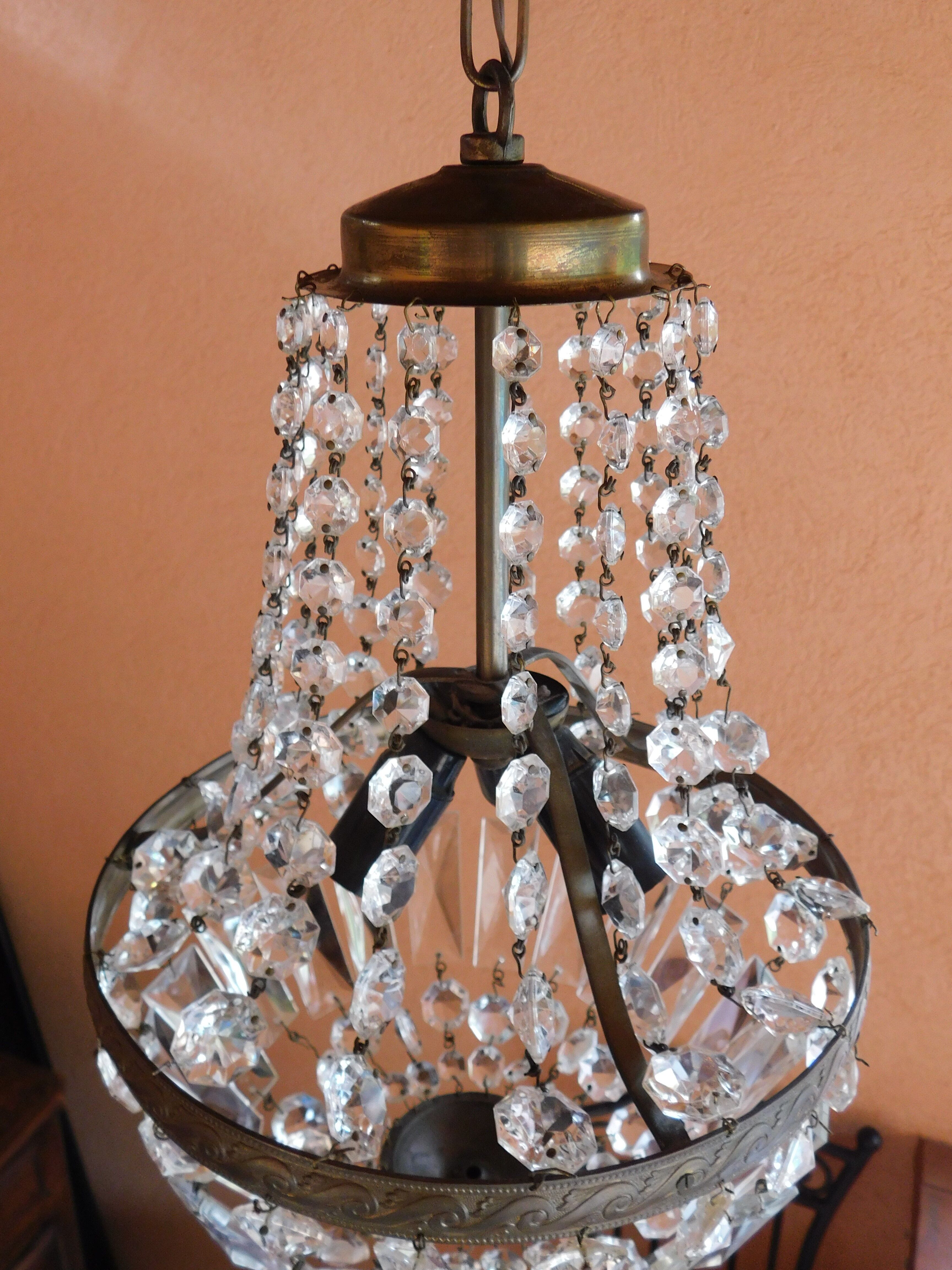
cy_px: 635
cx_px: 476
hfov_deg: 46.8
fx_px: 1100
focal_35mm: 30
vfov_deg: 60.0
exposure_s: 1/30
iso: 250
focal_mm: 5.3
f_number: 3.2
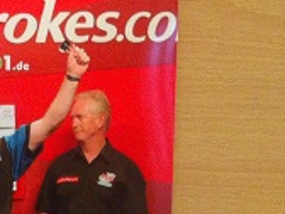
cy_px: 274
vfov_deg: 13.7
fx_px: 856
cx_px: 14
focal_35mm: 104
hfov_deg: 18.5
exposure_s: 1/15
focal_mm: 3.85
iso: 400
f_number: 2.8
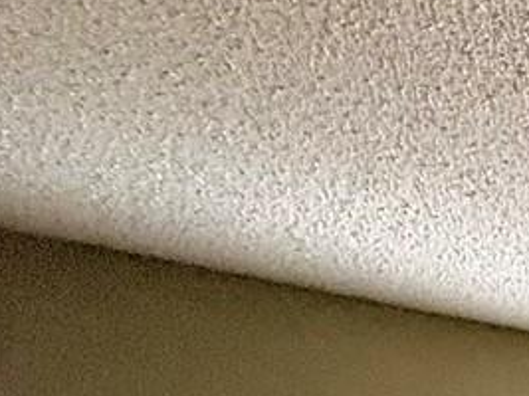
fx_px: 1283
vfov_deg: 14.4
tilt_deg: -3.2
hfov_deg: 11.7
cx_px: 1573
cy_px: 808
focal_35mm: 84
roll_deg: -0.2
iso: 125
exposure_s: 1/120
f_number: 2.2
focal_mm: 2.22
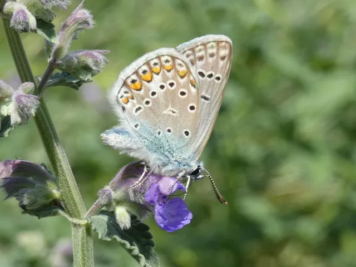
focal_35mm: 120
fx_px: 1234
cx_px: 178
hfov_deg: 16.4
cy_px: 134
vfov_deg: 12.3
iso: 80
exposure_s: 1/320
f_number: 5.1
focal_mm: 21.5
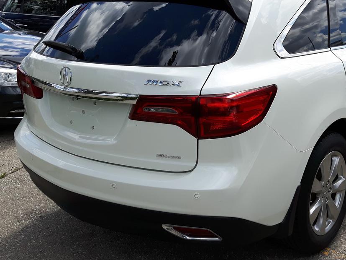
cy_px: 133
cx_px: 261
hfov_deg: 38.6
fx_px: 480
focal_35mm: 48
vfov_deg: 30.3
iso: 40
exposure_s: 1/882
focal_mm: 3.7
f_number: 1.9
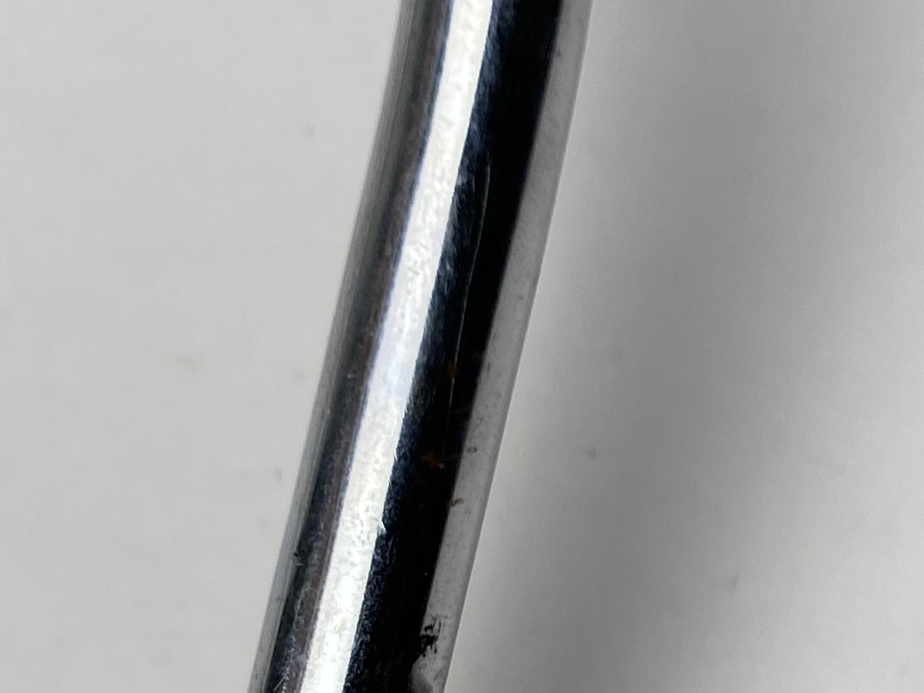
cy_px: 986
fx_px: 2642
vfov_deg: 14.1
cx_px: 1095
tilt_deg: -70.3
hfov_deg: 18.8
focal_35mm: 99
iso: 32
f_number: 1.8
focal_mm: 4.25
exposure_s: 1/390
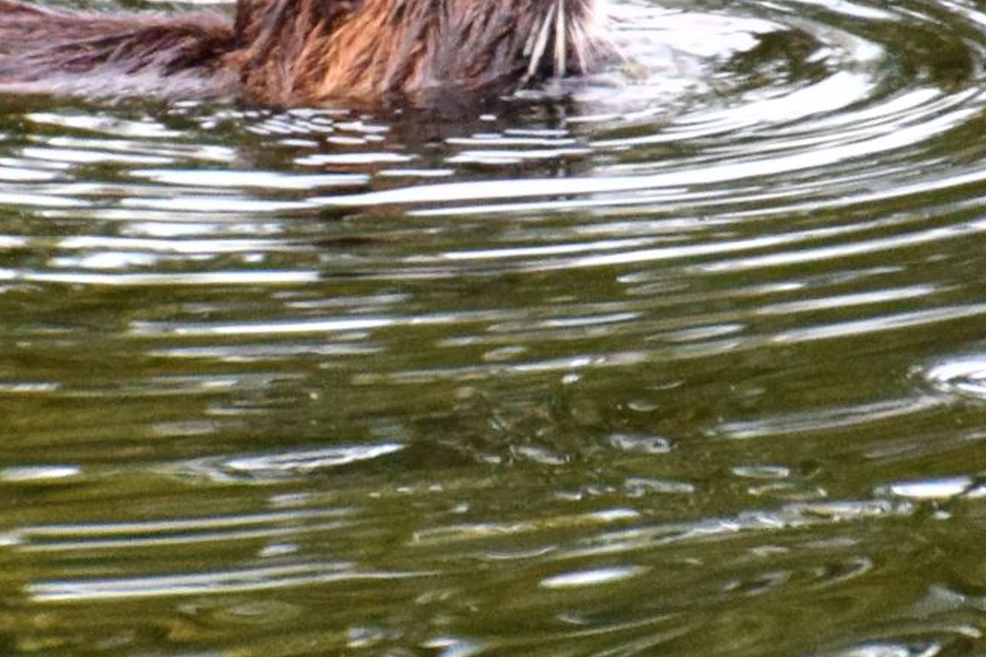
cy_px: 30
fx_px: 30447
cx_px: 72
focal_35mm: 1112
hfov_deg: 1.9
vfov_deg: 1.2
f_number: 6.3
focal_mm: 270
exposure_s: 1/125
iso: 2800
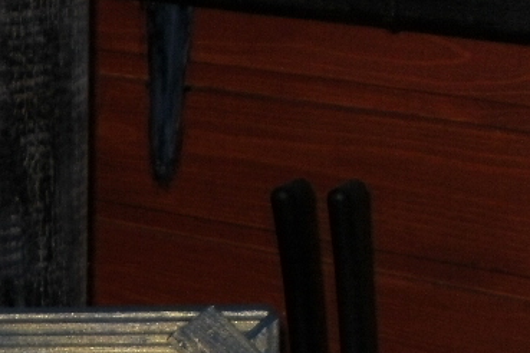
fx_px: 2017
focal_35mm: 137
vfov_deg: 9.6
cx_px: -57
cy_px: 616
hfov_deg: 14.6
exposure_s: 1/30
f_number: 3.1
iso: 125
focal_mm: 6.3
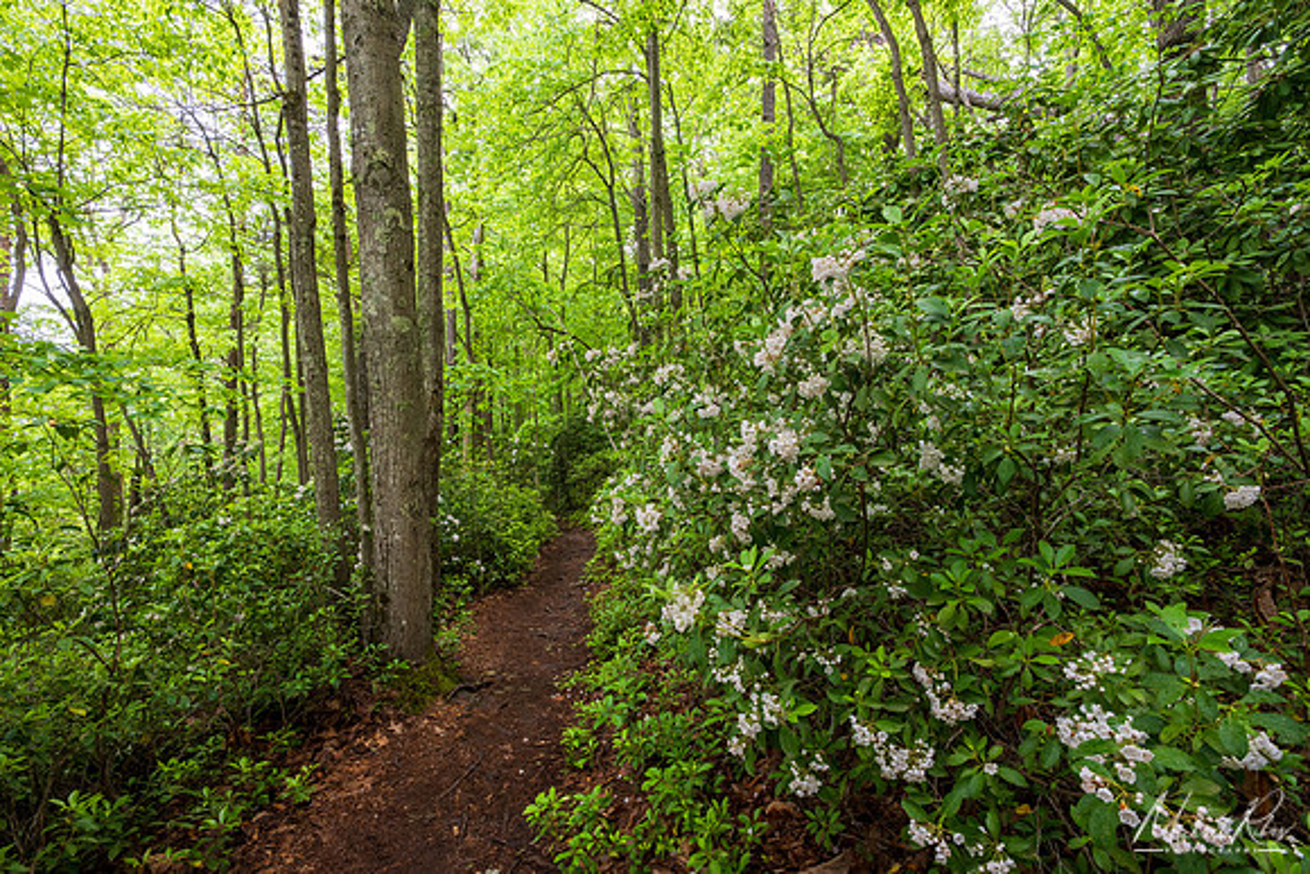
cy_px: 437
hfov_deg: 90.0
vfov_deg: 67.4
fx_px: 655
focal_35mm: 18
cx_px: 655
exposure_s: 1/10
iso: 400
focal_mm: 12
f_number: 11
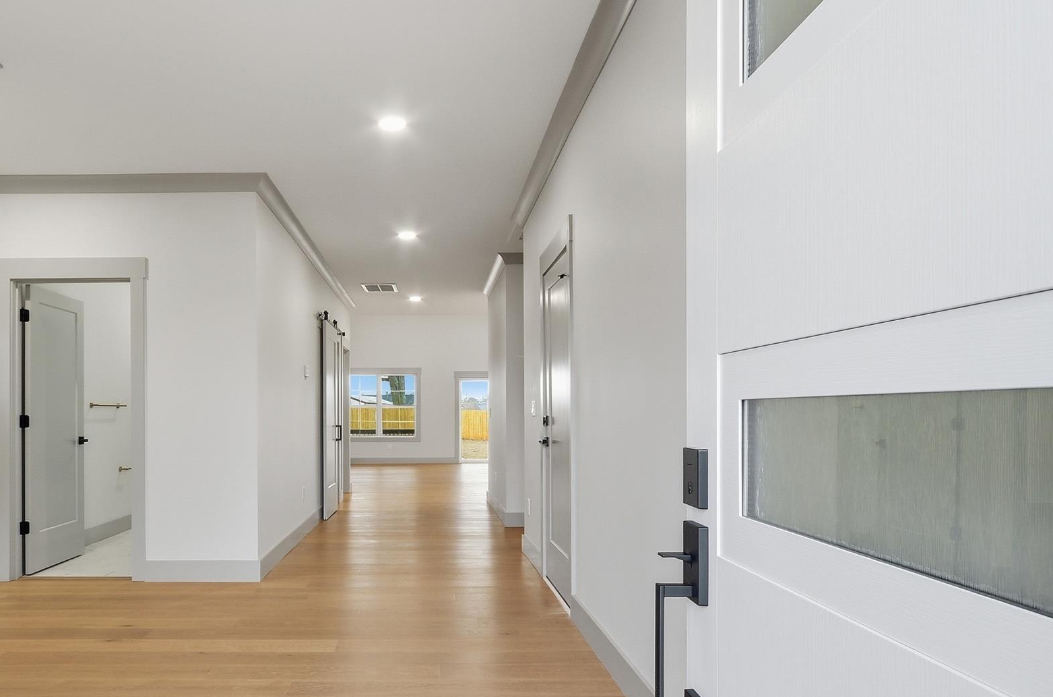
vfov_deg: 52.7
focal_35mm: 24
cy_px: 396
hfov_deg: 72.9
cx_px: 410
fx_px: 700
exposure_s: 1/20
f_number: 9
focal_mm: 10
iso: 250
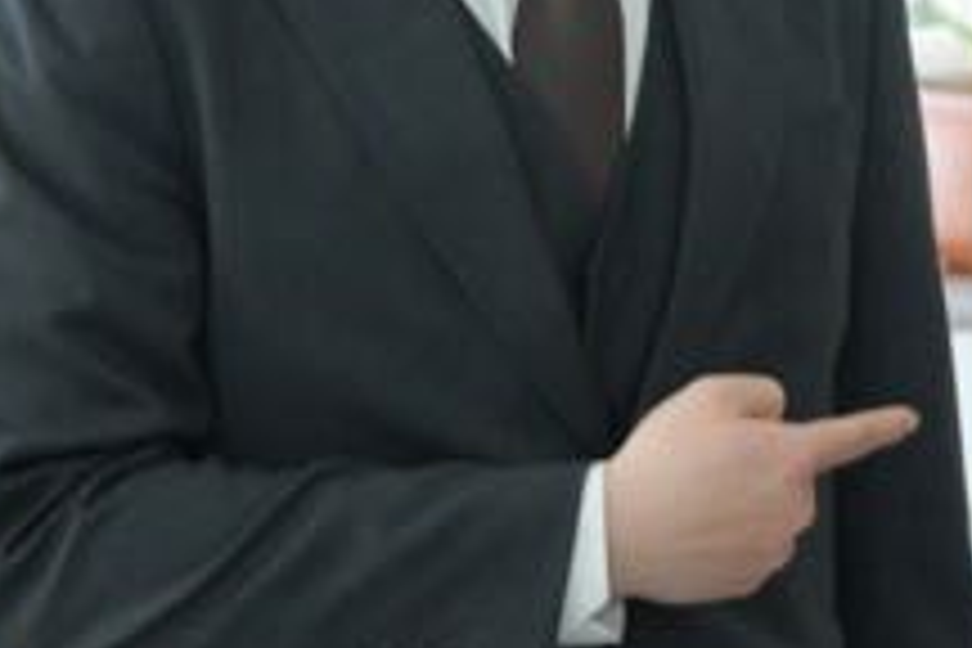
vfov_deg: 6.6
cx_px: 1638
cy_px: -416
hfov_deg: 9.7
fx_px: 5508
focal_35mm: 204
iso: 3200
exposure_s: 1/200
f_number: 3.5
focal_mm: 40
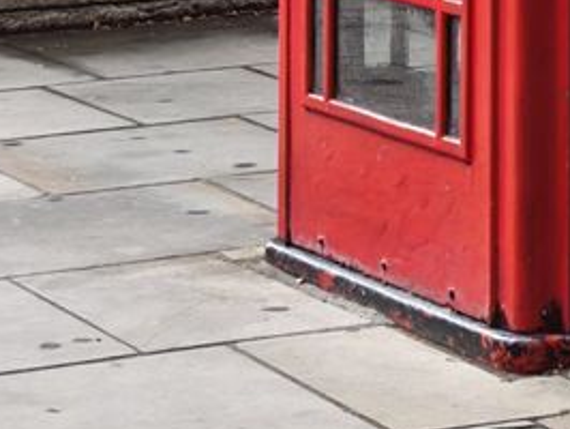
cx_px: 686
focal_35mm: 221
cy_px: -536
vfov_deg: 6.5
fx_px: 3642
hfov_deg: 8.8
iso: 80
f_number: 1.6
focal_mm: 5.4
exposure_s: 1/100
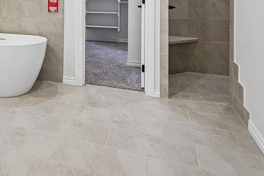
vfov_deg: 34.6
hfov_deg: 52.0
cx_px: 50
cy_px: -8
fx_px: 249
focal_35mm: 34
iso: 400
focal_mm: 14
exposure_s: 1/25
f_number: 5.6
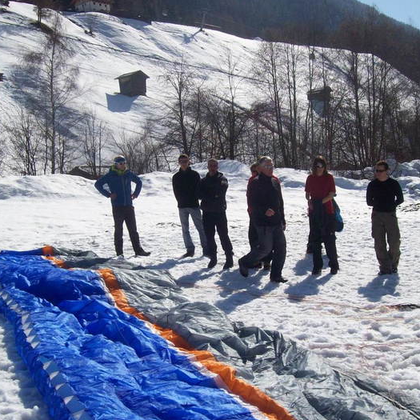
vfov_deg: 35.3
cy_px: 229
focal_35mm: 48
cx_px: 217
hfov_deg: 35.4
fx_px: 659
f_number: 4.8
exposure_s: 1/1401
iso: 80
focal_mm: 6
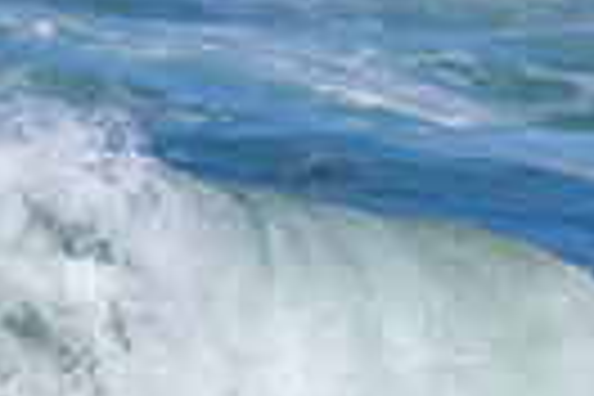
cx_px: -270
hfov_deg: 0.5
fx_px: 69080
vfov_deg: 0.3
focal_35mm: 4187
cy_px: 478
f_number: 11
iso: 720
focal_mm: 700
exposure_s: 1/3200
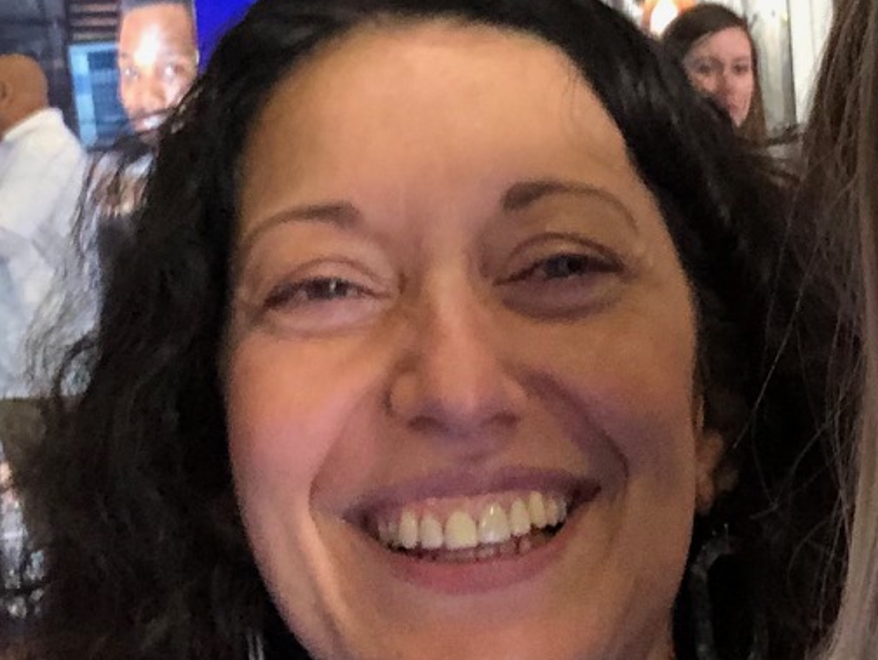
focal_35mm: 98
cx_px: 509
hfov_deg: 20.0
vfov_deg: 15.0
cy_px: 113
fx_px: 2488
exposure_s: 1/60
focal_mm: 2.87
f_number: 2.2
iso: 250
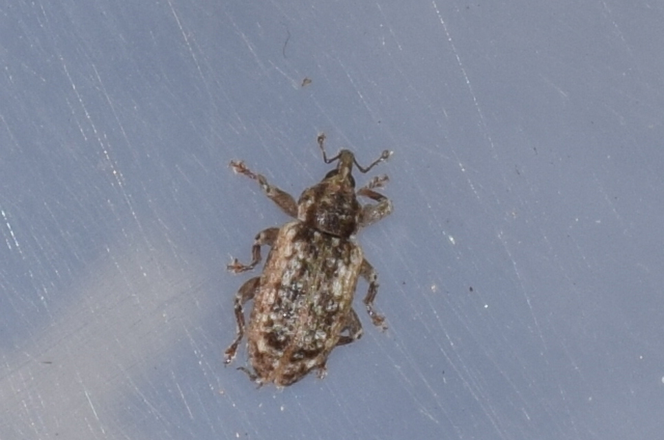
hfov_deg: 9.8
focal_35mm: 210
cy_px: 220
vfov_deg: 6.5
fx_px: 3866
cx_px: 332
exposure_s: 1/60
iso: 100
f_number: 8
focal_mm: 140
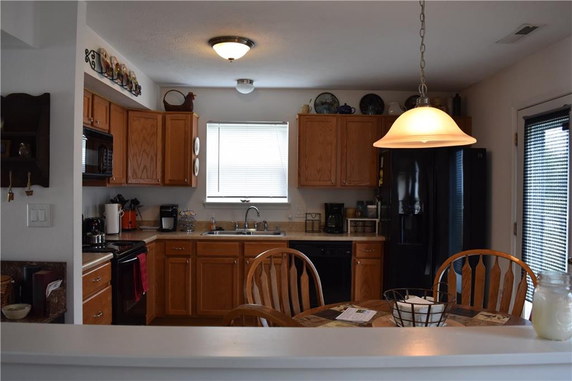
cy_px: 190
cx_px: 286
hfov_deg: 61.9
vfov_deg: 43.6
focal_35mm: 30
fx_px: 476
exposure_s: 1/100
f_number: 5
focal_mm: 20
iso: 800
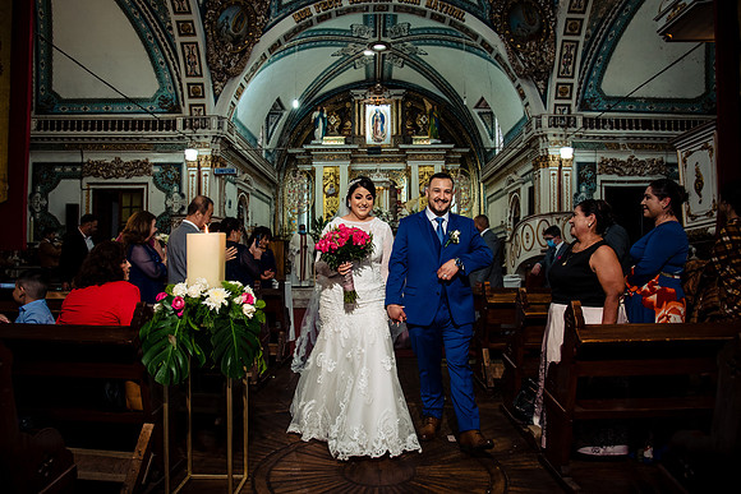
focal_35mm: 25
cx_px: 370
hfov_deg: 71.3
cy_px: 247
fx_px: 516
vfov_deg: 51.2
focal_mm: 24
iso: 2000
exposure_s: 1/100
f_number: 6.3
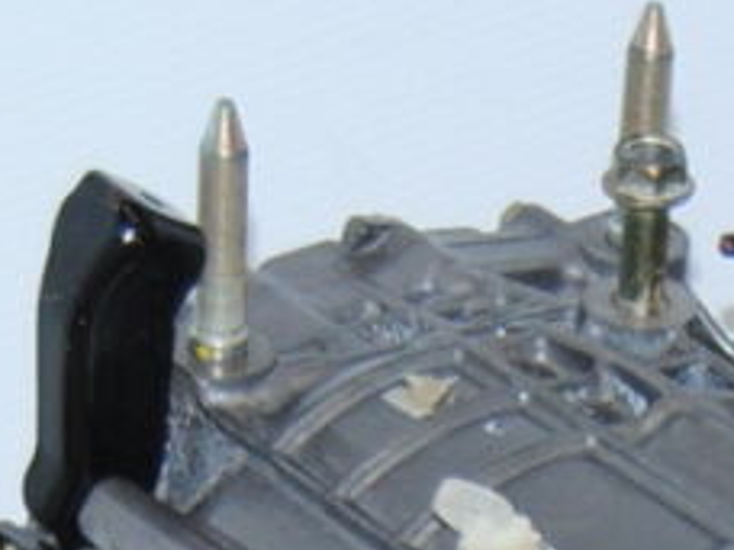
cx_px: 969
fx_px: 7536
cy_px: 1507
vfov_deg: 4.1
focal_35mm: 355
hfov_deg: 5.5
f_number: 4.5
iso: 400
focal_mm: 35
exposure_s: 1/200
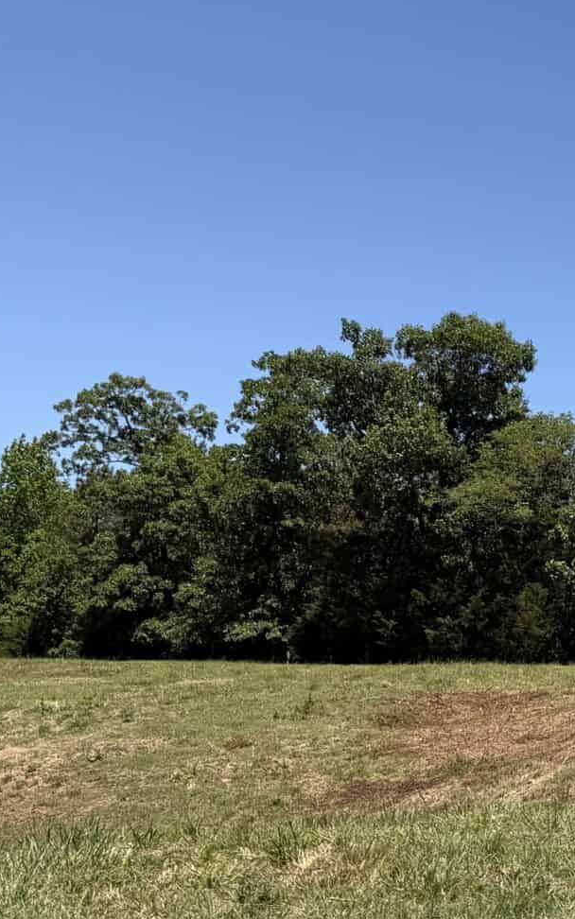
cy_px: 466
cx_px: 1122
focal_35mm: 67
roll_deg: -1.0
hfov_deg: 15.7
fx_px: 1679
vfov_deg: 30.6
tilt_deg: +7.2
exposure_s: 1/4167
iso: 80
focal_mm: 6.76
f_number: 1.78
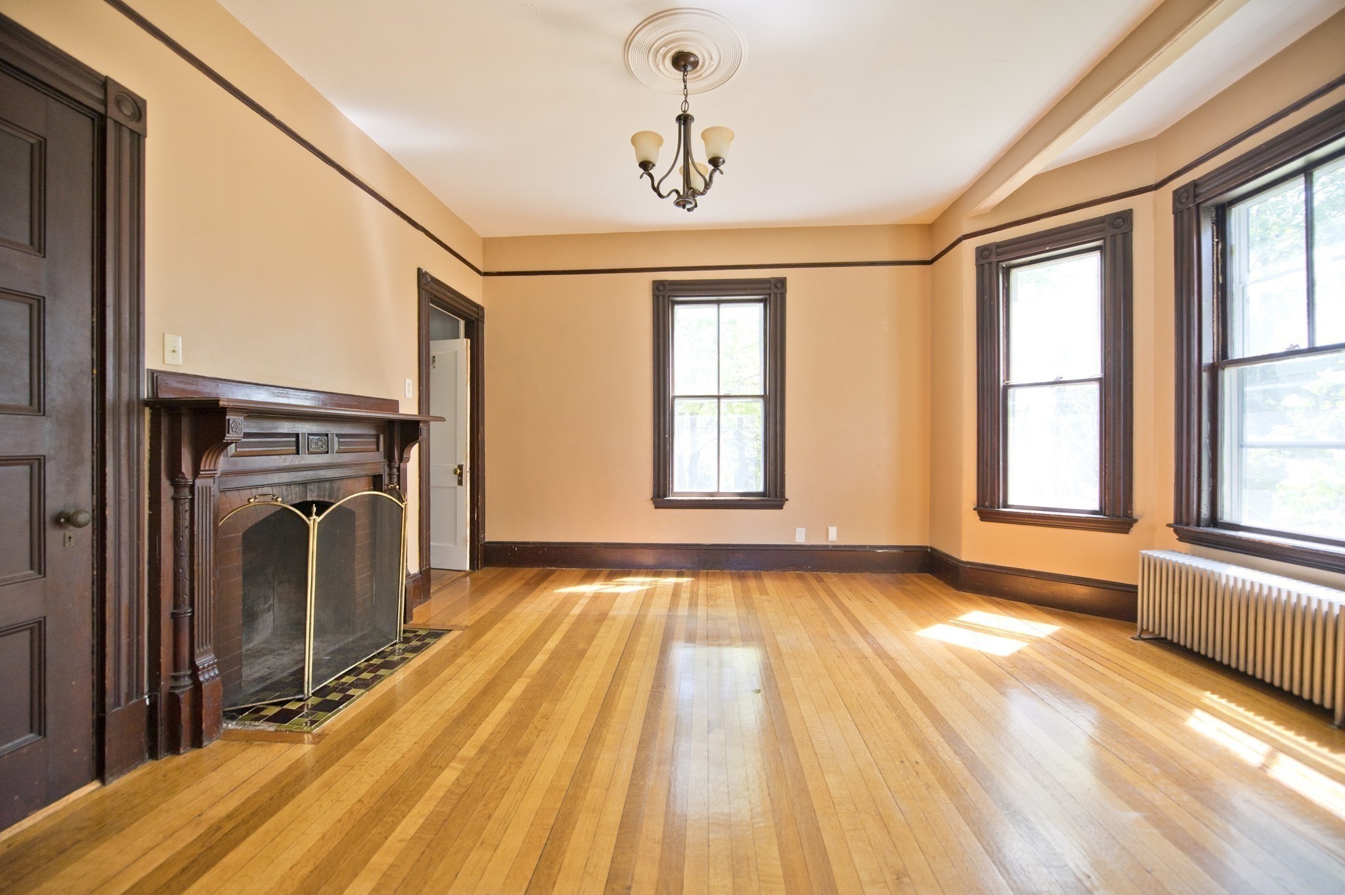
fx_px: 523
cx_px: 672
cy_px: 448
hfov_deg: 104.3
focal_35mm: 14
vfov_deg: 81.1
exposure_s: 1/250
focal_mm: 14
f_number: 2.8
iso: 400
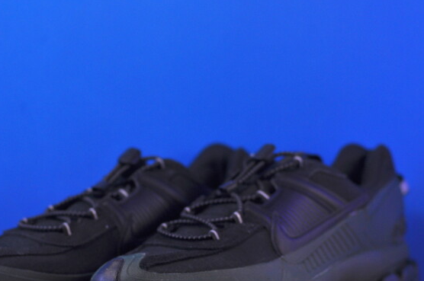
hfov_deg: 18.9
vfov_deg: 12.6
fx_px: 1270
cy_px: 182
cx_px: 175
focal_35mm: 108
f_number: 2.8
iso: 250
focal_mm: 50
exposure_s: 1/320
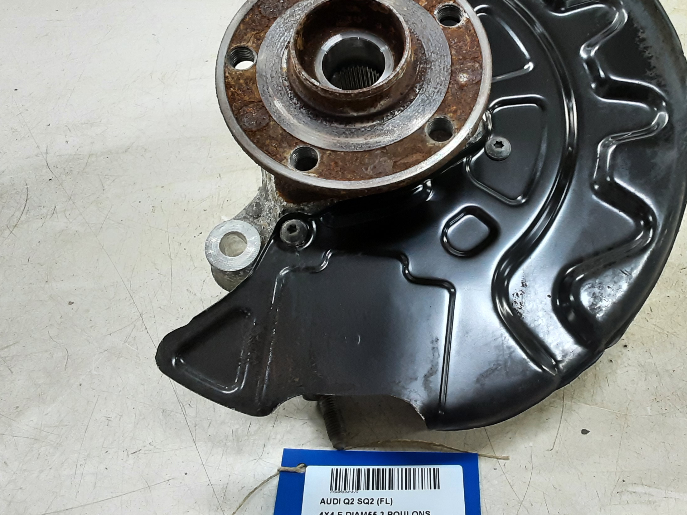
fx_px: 794
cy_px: 210
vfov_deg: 35.8
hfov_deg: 46.7
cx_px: 391
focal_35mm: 40
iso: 125
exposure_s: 1/50
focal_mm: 2.91
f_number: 1.9
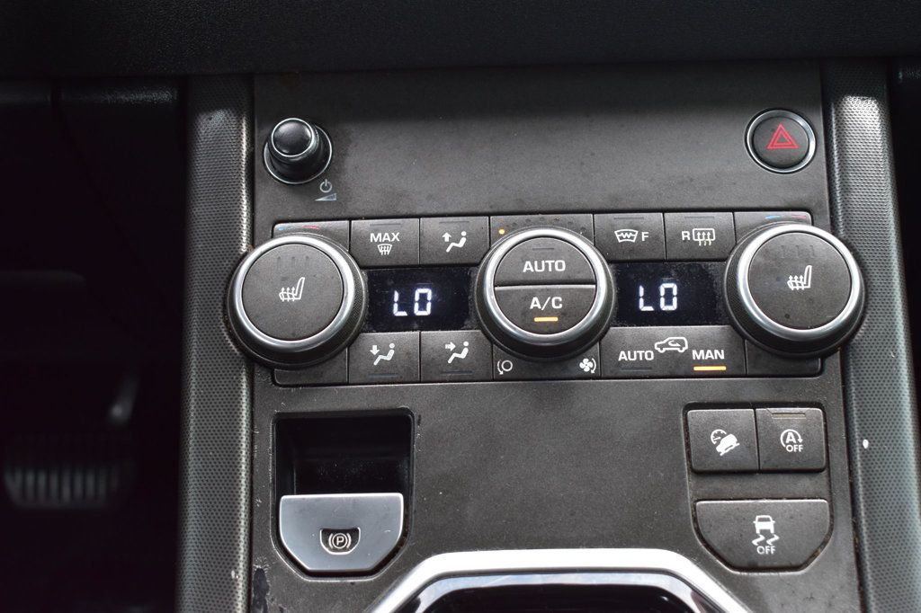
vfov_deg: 28.1
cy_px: 306
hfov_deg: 41.1
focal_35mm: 48
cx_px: 460
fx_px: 1228
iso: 800
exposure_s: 1/15
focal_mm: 32
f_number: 6.3
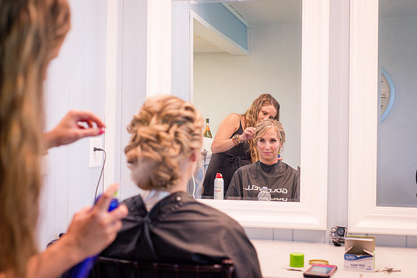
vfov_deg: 27.0
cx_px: 208
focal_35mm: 50
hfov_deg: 39.6
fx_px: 579
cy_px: 139
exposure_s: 1/125
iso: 640
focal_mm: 50
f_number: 3.5
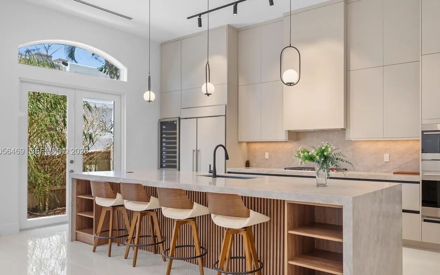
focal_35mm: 28
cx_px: 256
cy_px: 152
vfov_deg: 44.5
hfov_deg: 66.0
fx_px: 336
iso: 640
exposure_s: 1/25
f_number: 8
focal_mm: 22
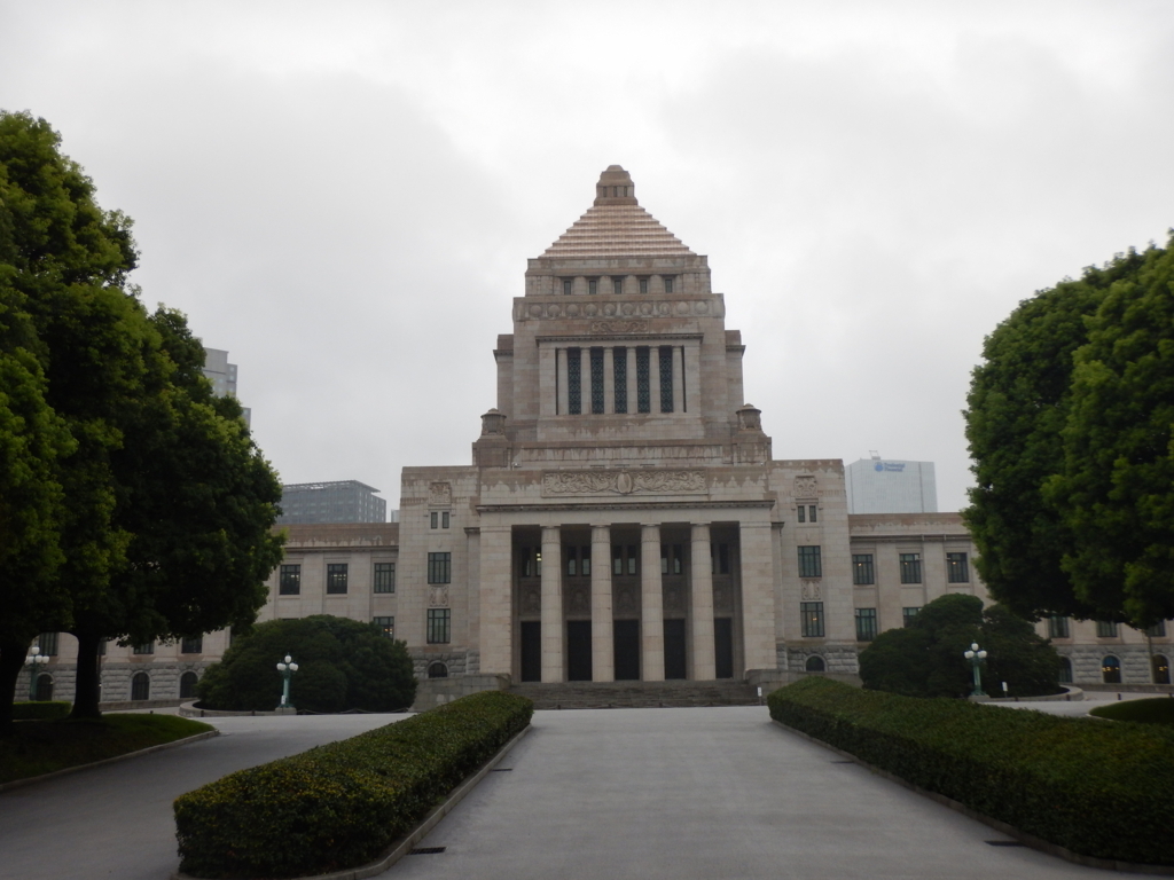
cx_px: 587
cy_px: 440
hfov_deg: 46.8
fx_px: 1357
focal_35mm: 40
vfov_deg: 36.0
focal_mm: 7.2
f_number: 4.2
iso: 125
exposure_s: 1/250
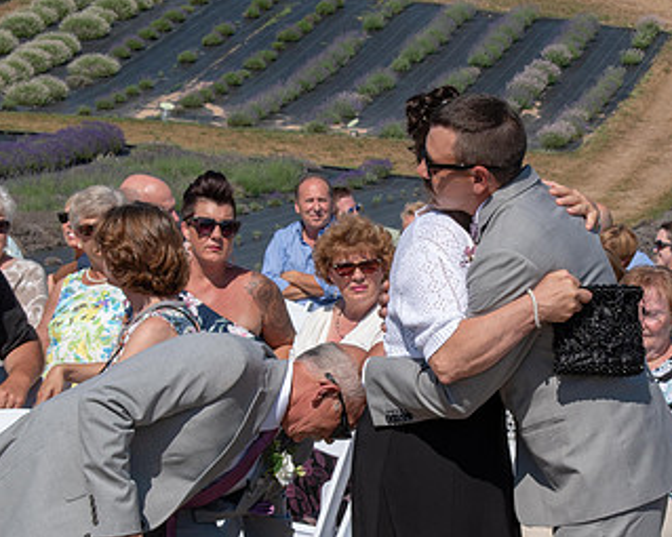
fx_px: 2803
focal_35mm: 141
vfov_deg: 10.9
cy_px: 357
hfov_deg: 13.6
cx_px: 455
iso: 200
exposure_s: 1/500
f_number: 11
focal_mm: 55
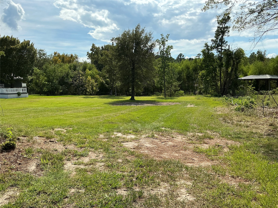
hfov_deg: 63.4
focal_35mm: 28
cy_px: 104
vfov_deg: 49.7
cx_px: 139
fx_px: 225
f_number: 1.8
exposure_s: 1/2141
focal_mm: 3
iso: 25
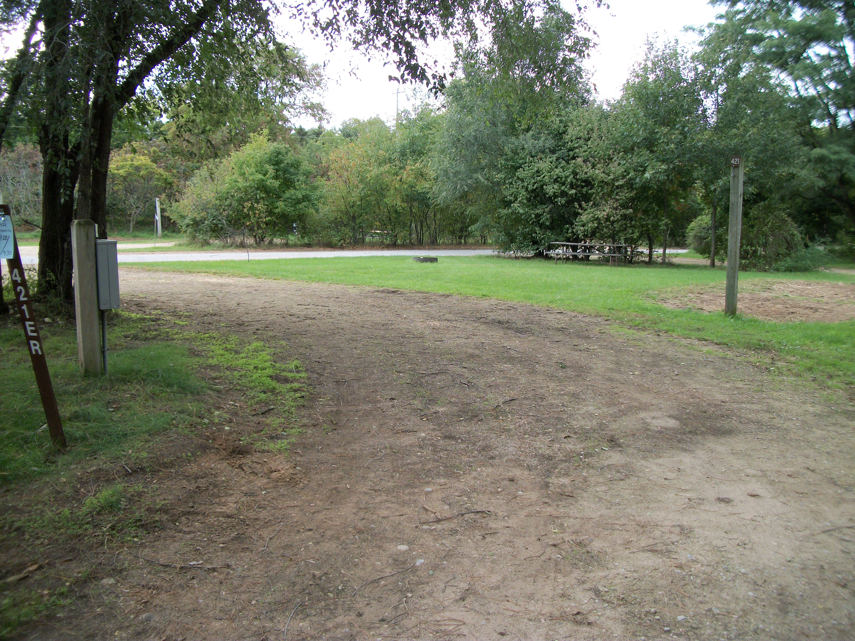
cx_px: 428
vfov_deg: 44.2
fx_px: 790
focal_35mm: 32
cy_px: 320
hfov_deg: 56.8
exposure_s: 1/200
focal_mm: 5.7
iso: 80
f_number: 2.9
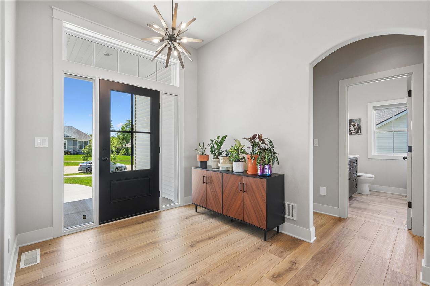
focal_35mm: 16
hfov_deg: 96.7
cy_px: 143
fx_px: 191
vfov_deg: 73.7
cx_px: 215
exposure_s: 1/50
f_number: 10
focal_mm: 16
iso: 400
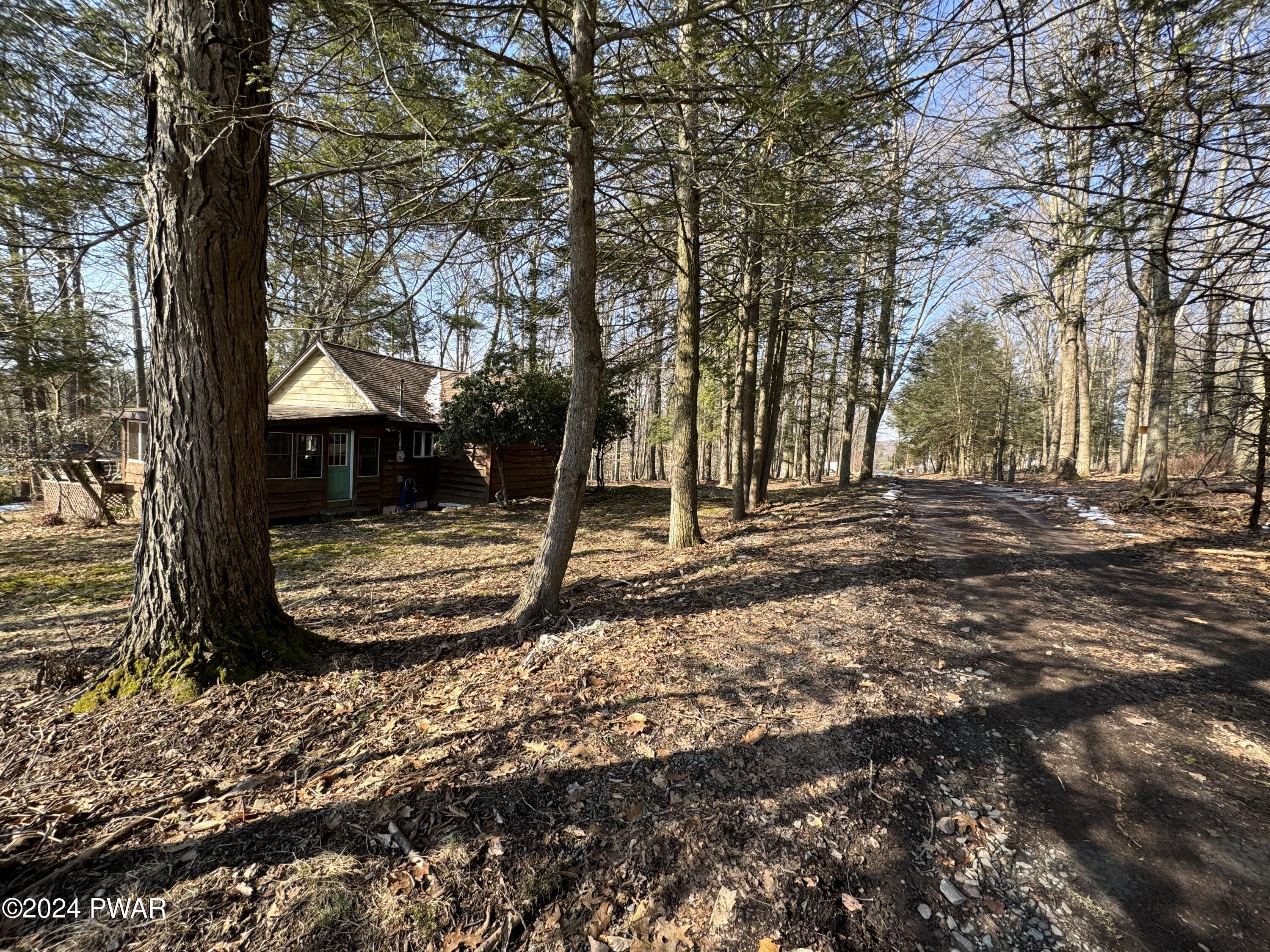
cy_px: 476
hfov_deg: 102.1
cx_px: 635
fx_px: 514
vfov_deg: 85.7
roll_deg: -3.9
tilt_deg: -4.1
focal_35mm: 14
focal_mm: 2.22
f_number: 2.2
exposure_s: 1/318
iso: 40
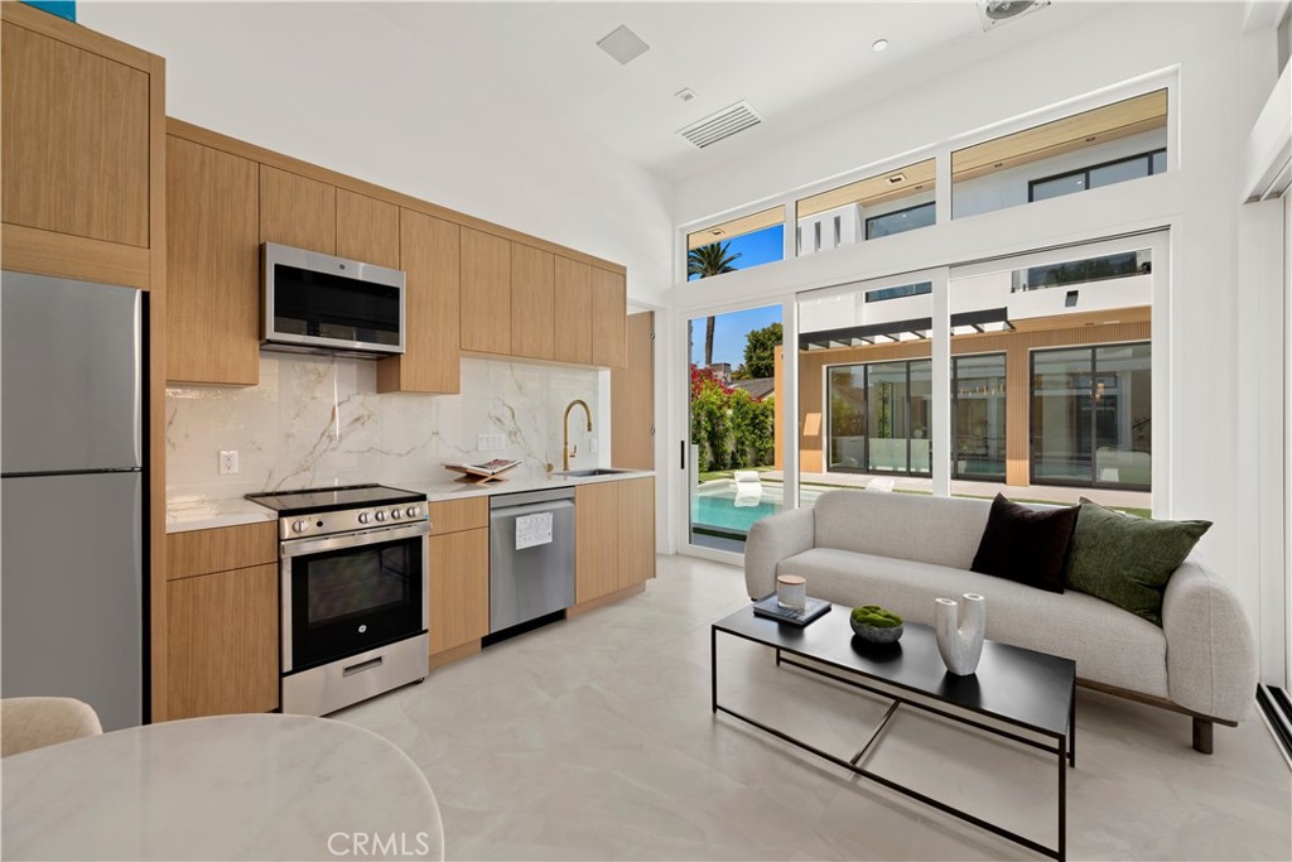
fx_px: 502
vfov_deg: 81.2
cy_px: 431
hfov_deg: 104.2
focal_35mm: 14
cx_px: 646
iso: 100
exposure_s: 1/20
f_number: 8
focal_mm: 14
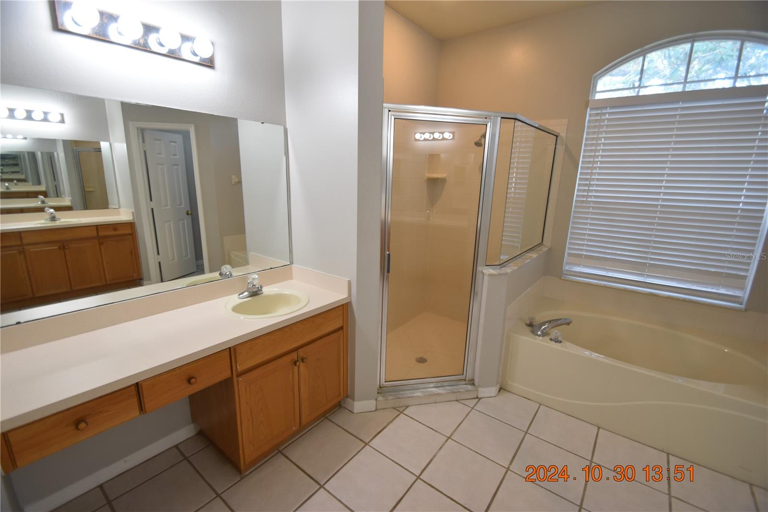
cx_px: 384
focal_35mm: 15
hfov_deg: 100.4
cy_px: 256
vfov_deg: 77.3
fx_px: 320
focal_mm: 10
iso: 400
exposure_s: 1/60
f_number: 4
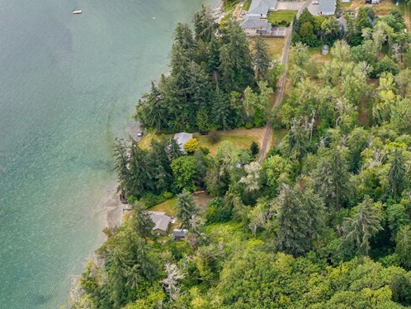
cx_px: 384
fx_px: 915
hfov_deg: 24.5
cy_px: 79
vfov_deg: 19.0
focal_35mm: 77
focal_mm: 8.67
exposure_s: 1/2000
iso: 100
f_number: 1.8
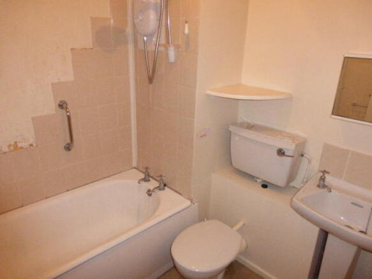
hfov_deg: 71.6
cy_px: 140
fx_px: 258
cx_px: 186
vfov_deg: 56.8
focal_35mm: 24
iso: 800
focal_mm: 4.3
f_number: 3.3
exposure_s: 1/60
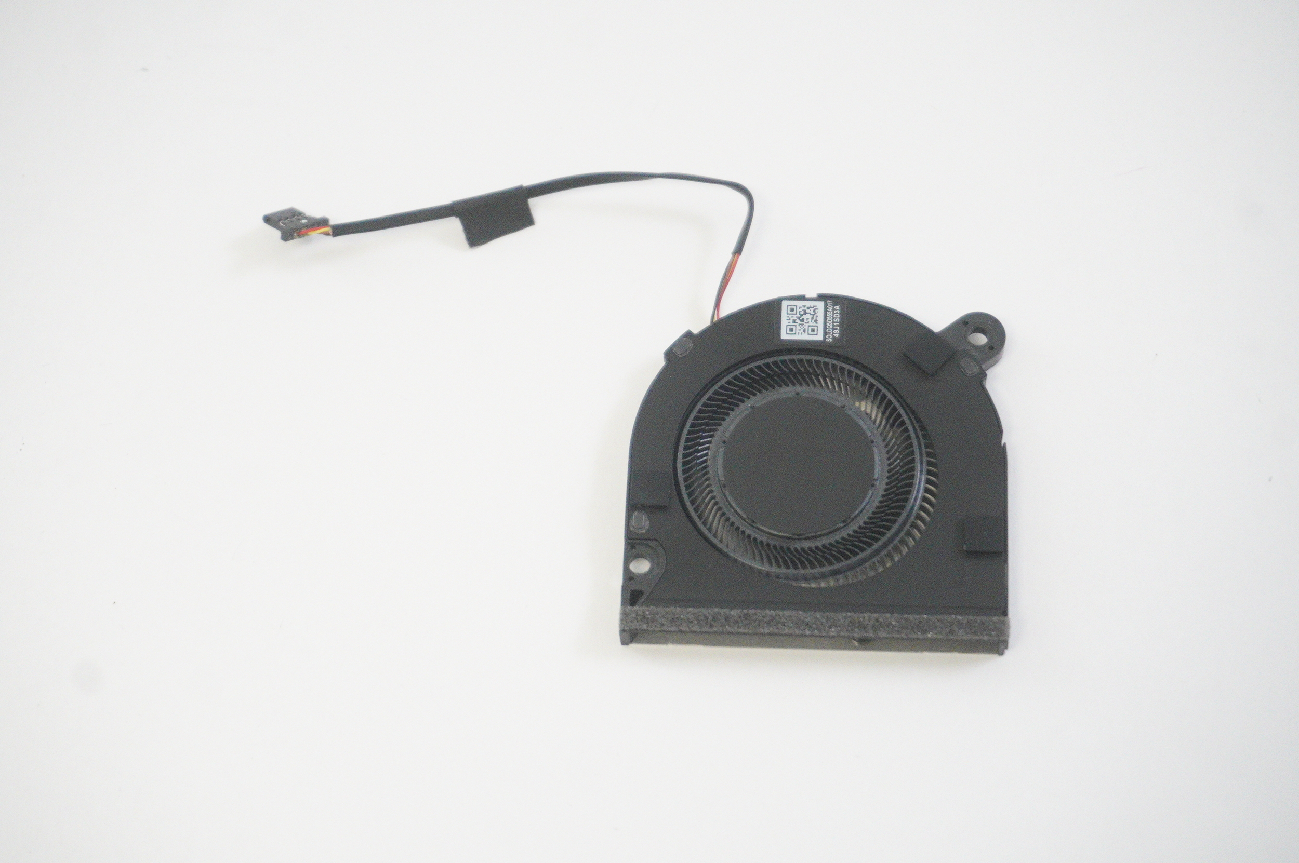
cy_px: 432
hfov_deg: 27.0
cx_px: 650
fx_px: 2704
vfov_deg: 18.1
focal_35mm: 75
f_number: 5.6
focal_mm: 50
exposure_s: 1/250
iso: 6400
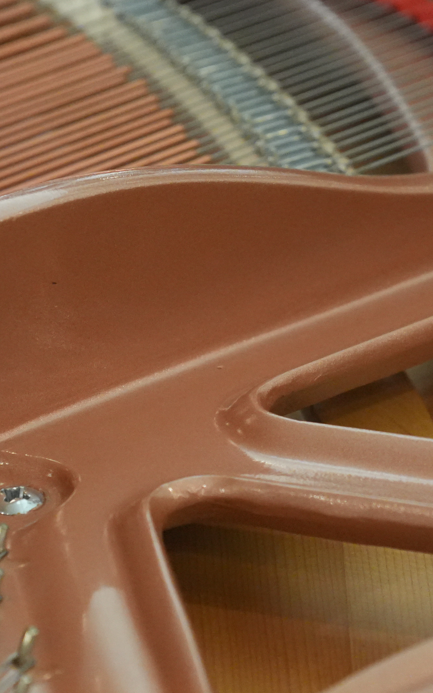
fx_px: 4117
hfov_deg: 6.0
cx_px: 239
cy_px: 403
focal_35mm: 218
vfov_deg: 9.6
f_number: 2.8
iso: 4000
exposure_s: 1/160
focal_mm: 69
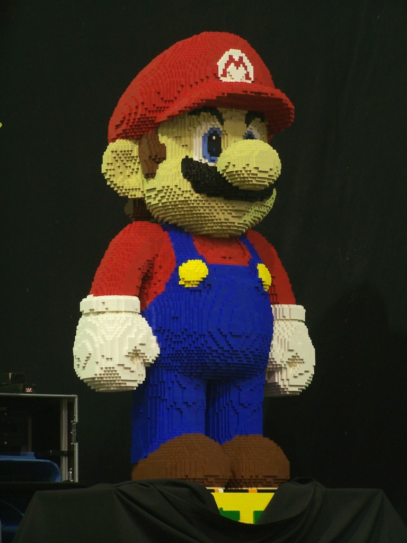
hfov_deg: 10.7
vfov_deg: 14.2
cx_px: 204
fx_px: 2179
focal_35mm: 139
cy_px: 272
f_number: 3.2
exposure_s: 1/2
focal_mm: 23.1
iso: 80
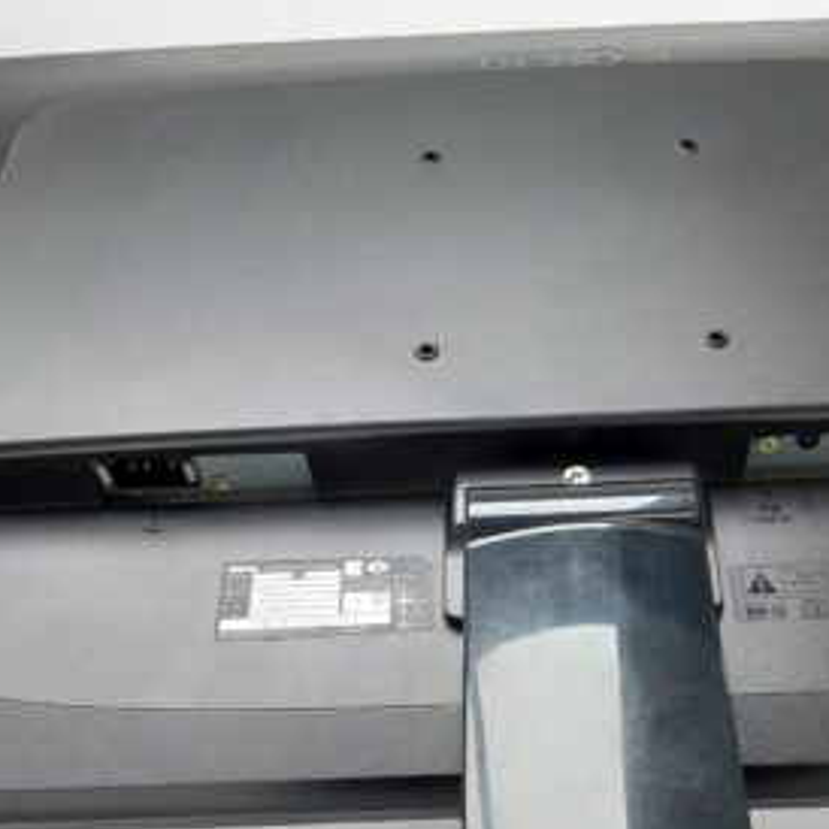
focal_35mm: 42
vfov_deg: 39.5
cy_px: 561
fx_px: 1138
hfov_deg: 39.8
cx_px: 511
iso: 250
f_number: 1.8
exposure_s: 1/50
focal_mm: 3.98
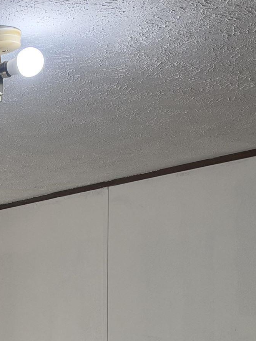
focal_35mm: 83
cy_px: 407
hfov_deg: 15.6
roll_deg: +2.5
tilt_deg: -2.5
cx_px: -180
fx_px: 818
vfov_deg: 21.8
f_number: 1.8
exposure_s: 1/124
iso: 50
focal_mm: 6.93
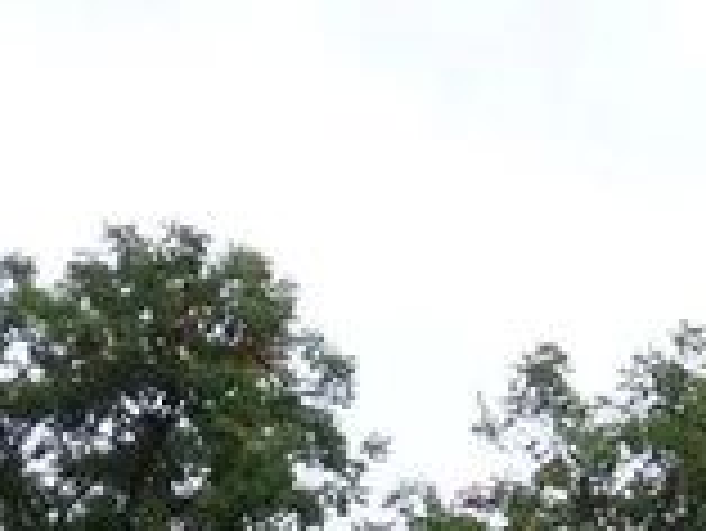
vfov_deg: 6.5
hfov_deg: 9.4
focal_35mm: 209
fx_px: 4266
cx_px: 612
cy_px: 1580
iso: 100
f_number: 3.3
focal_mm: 5.53
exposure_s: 1/800
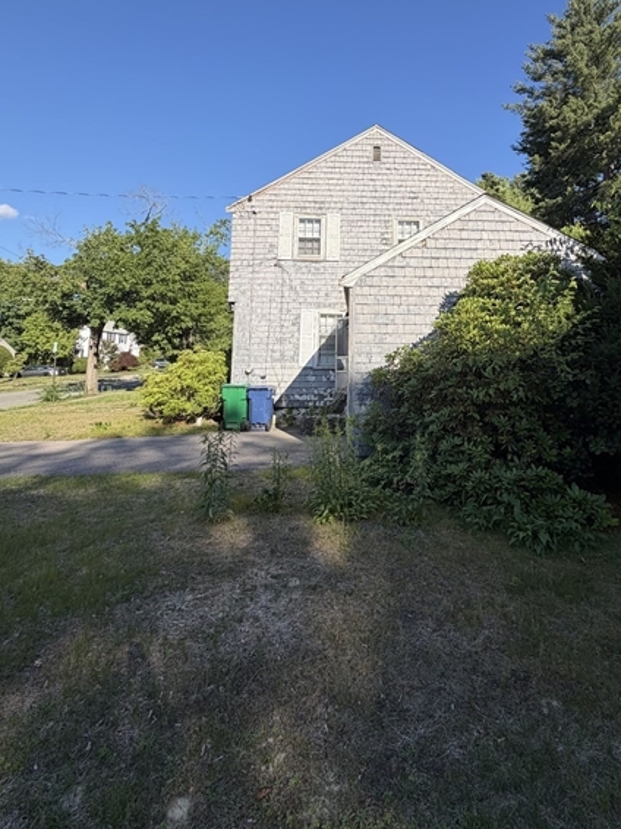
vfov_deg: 82.8
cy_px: 303
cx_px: 384
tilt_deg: +7.9
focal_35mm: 19
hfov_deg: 67.7
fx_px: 455
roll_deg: -0.9
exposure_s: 1/770
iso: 40
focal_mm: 2.22
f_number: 2.2
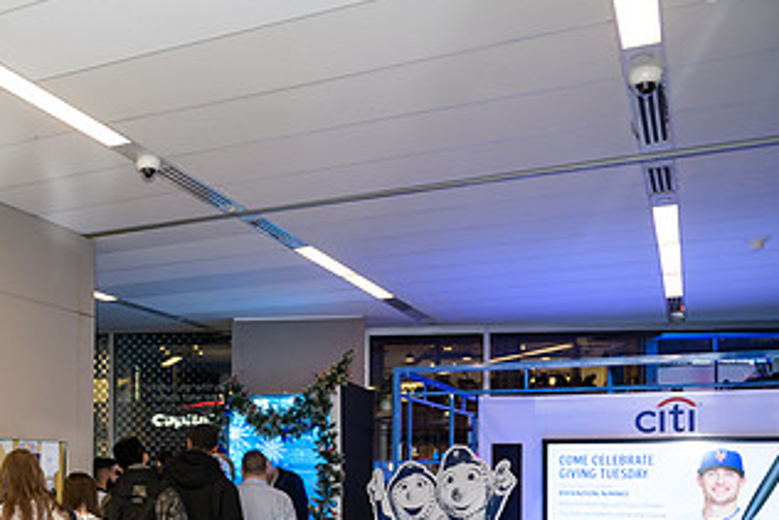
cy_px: 460
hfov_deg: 41.4
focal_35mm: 44
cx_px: 99
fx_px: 953
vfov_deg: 29.4
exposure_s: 1/125
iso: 400
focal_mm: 24
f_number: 3.2
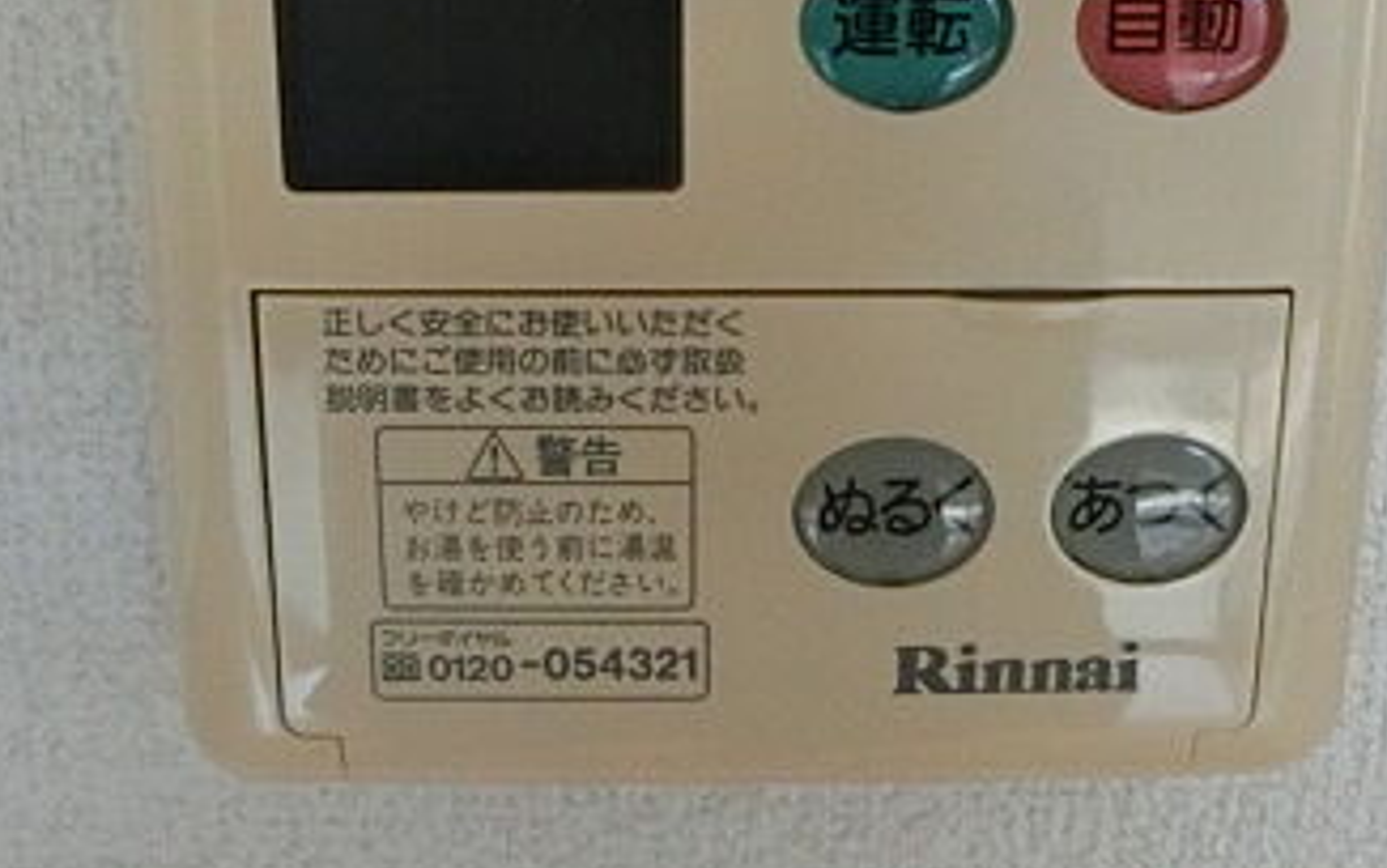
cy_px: 183
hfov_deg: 40.3
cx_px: 723
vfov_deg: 25.4
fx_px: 1891
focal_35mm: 50
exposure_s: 1/500
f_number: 3
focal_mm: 4.24
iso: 800
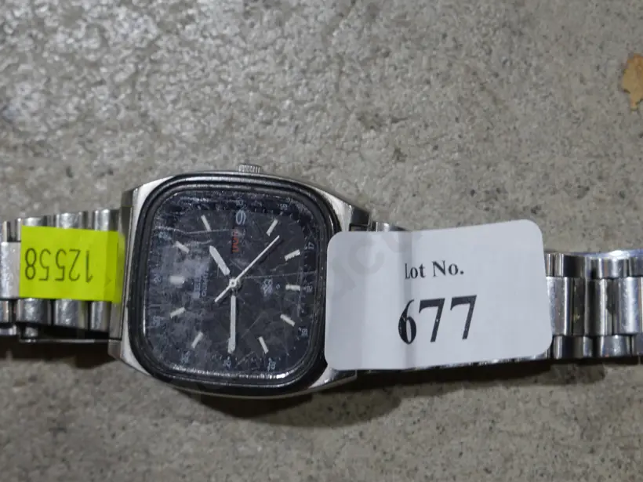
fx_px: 1486
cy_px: 276
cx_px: 339
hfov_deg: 24.4
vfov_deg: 18.4
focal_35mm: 80
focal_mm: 32
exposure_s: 1/80
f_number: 6.3
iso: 500
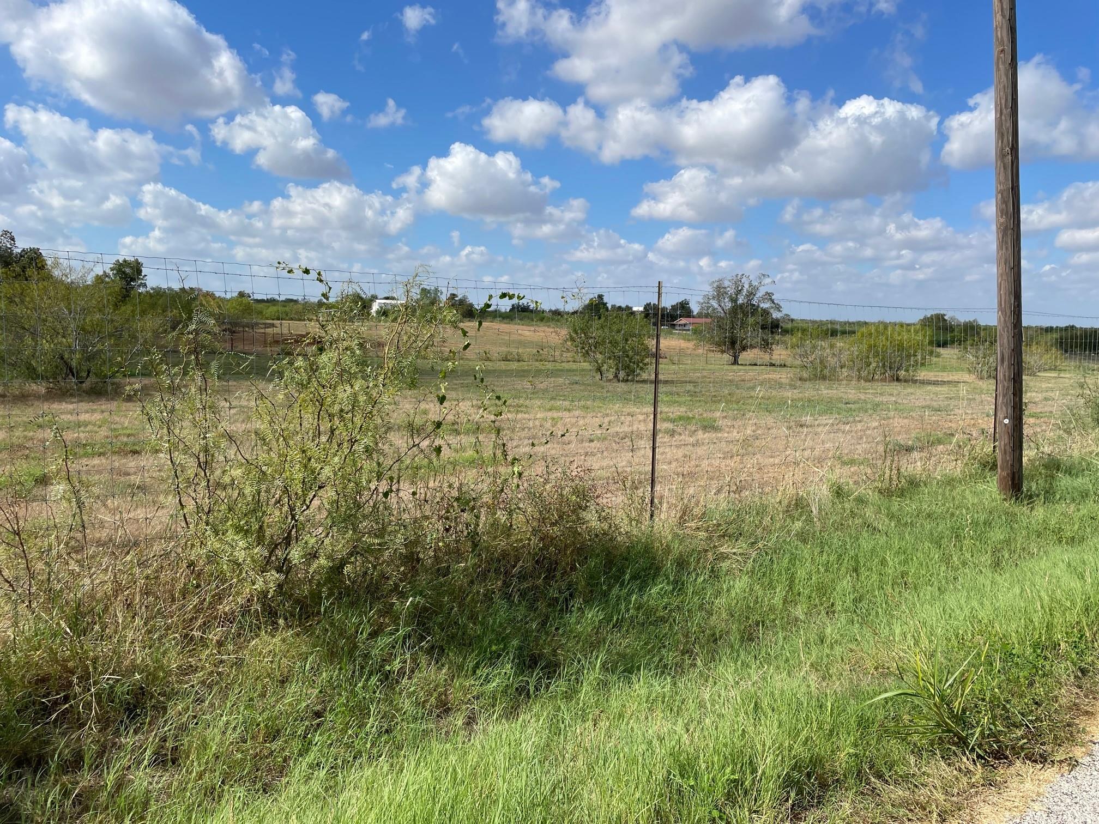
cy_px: 412
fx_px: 825
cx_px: 550
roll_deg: -0.9
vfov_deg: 53.1
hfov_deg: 67.3
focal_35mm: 26
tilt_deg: -6.4
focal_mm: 4.2
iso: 32
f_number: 1.6
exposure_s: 1/4651
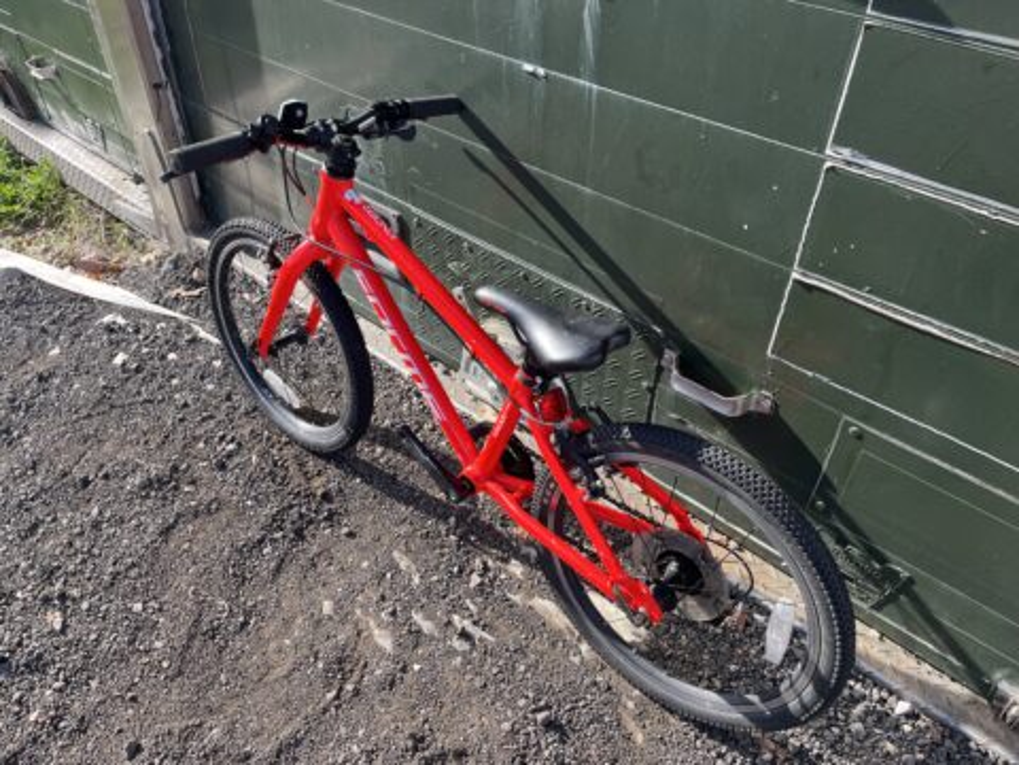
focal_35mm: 26
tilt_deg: -40.4
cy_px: 382
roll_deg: +0.1
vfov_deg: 53.1
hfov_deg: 67.3
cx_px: 510
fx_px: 765
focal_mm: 5.1
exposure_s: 1/833
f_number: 1.6
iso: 50
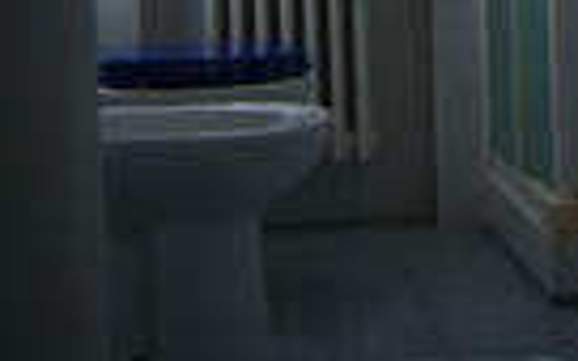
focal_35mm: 98
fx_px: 1544
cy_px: -348
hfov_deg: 21.1
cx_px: 385
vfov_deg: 12.0
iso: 80
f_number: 2.8
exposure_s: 1/100
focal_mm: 7.5
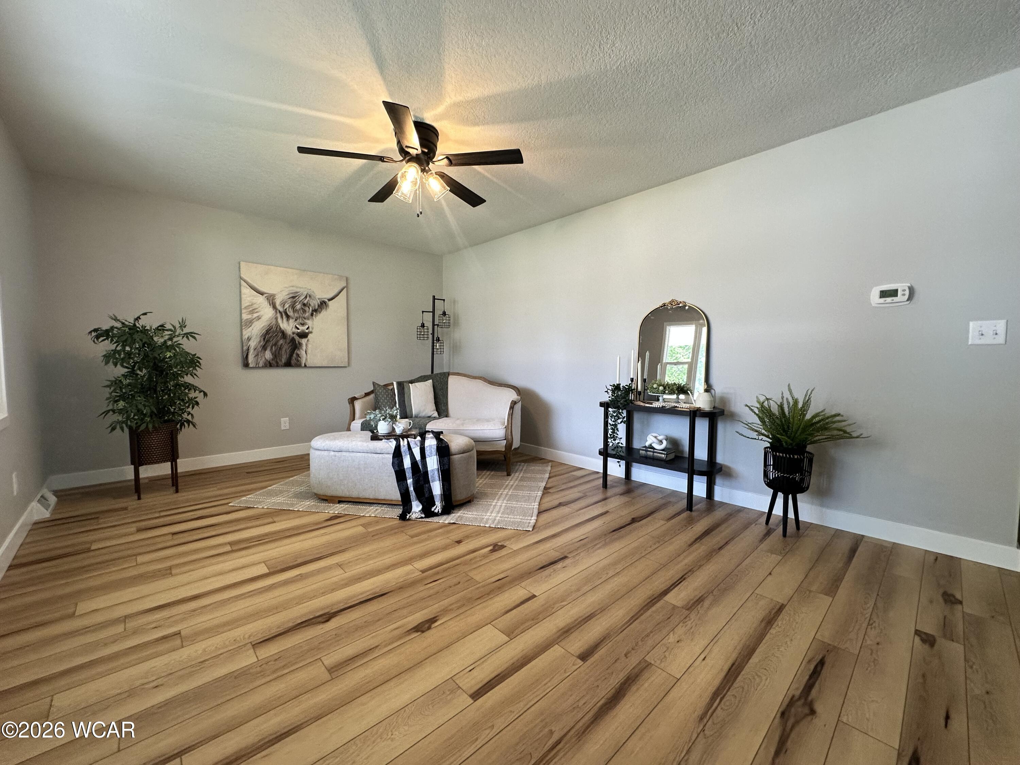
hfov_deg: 102.1
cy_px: 382
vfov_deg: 85.7
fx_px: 413
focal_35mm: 14
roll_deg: -0.1
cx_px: 510
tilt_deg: -3.7
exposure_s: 1/120
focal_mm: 2.22
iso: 160
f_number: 2.2
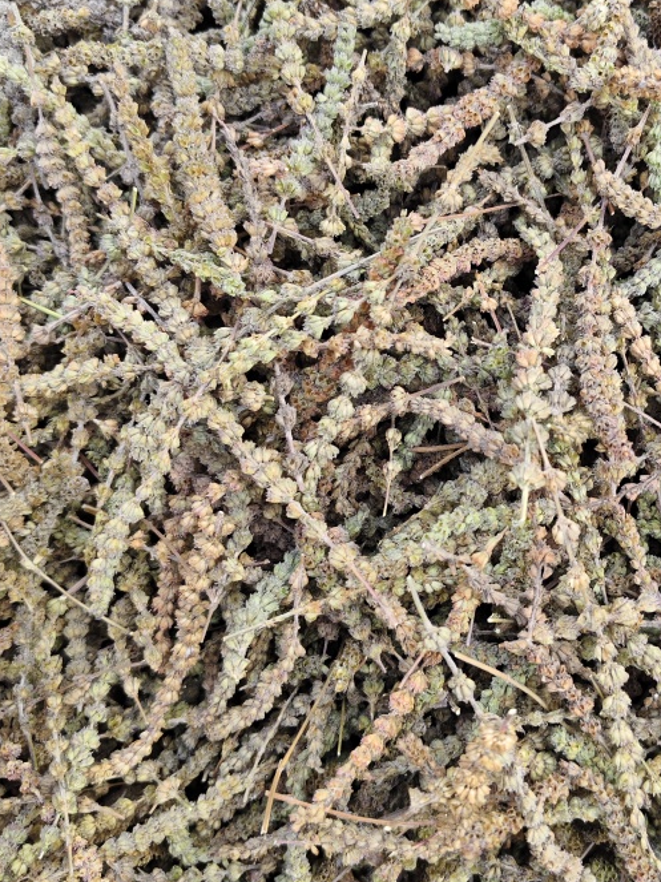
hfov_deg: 38.2
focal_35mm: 37
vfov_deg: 50.1
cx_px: 447
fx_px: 942
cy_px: 396
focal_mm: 5.56
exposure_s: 1/100
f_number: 1.88
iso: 110
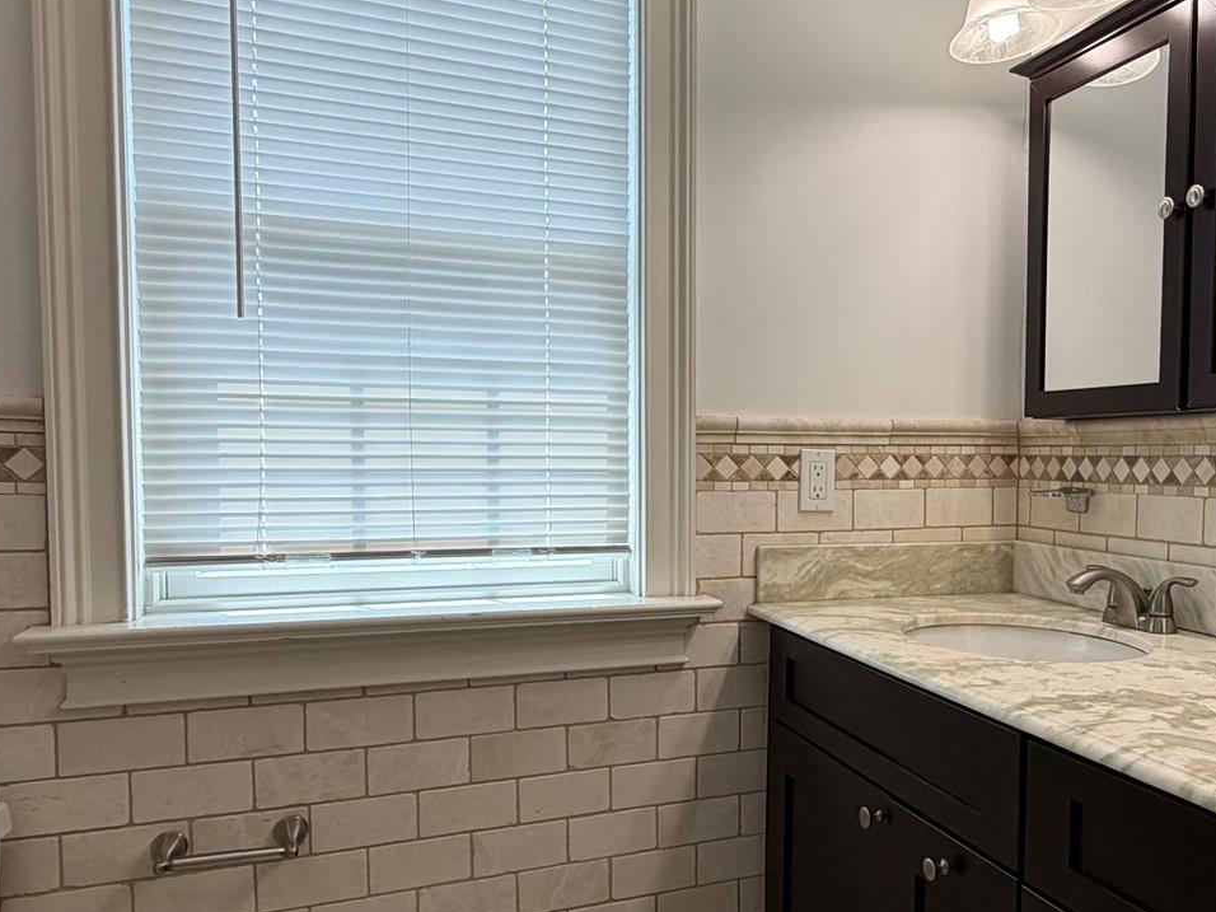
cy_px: 520
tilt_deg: -3.2
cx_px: 838
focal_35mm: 30
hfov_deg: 58.2
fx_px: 1054
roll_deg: -0.6
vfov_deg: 46.7
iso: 80
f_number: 2.2
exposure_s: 1/120
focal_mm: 2.22
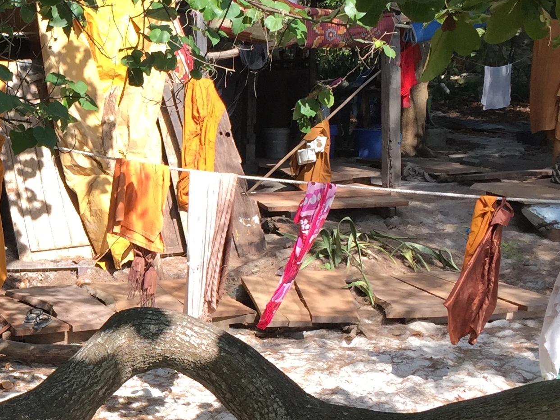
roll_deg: +0.3
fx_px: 1230
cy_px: 266
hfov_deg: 24.2
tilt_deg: -7.3
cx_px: -28
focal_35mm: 76
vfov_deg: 19.4
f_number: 2.2
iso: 32
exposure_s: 1/670
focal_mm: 4.15
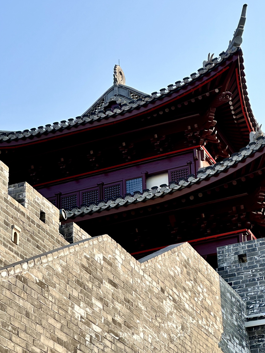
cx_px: 156
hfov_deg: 15.9
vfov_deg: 21.1
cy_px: 190
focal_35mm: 93
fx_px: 949
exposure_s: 1/467
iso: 32
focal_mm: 9
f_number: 2.8
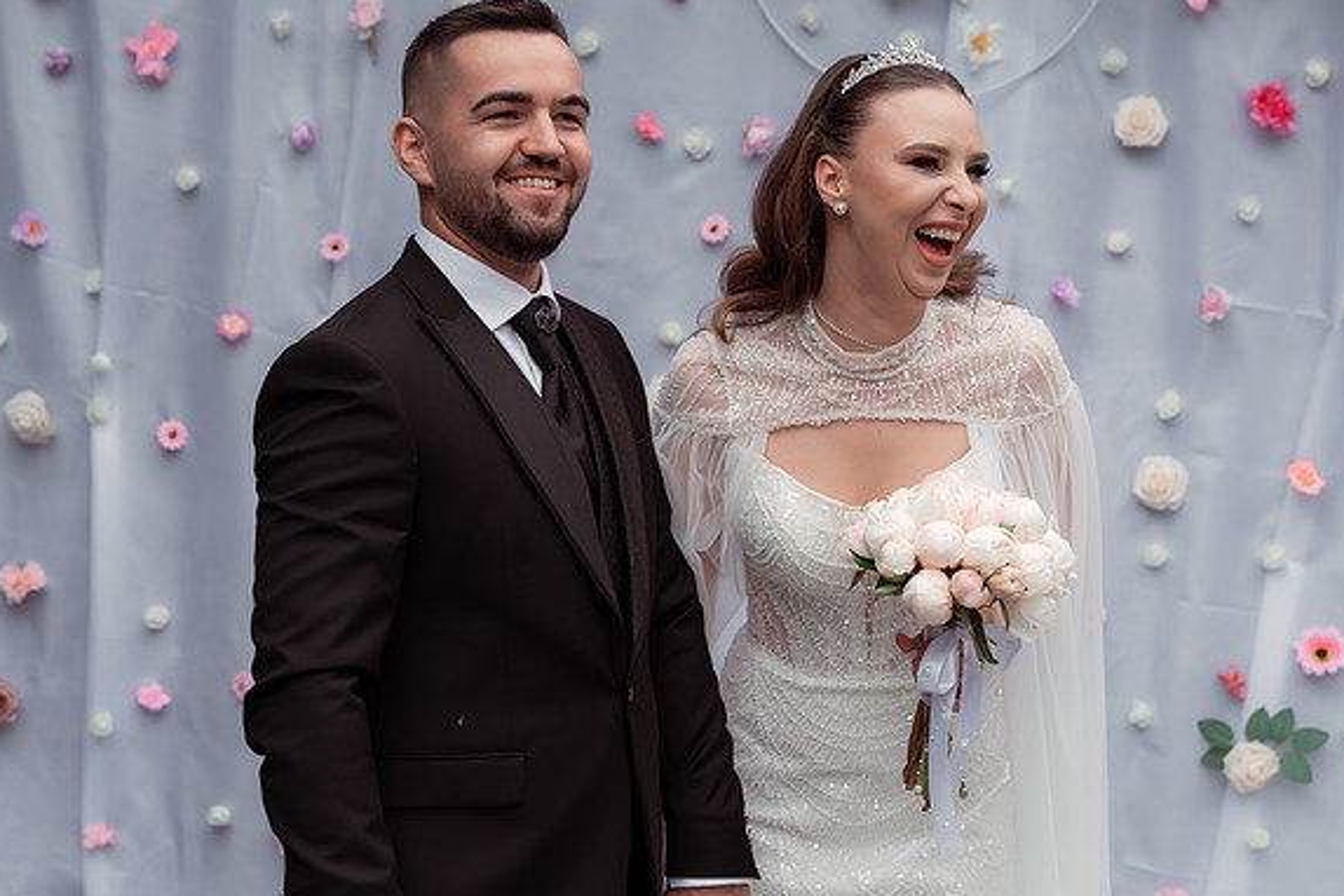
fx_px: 3210
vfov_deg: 15.9
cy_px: 450
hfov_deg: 23.6
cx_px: 671
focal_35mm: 86
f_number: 3.5
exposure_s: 1/1250
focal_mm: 85
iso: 320
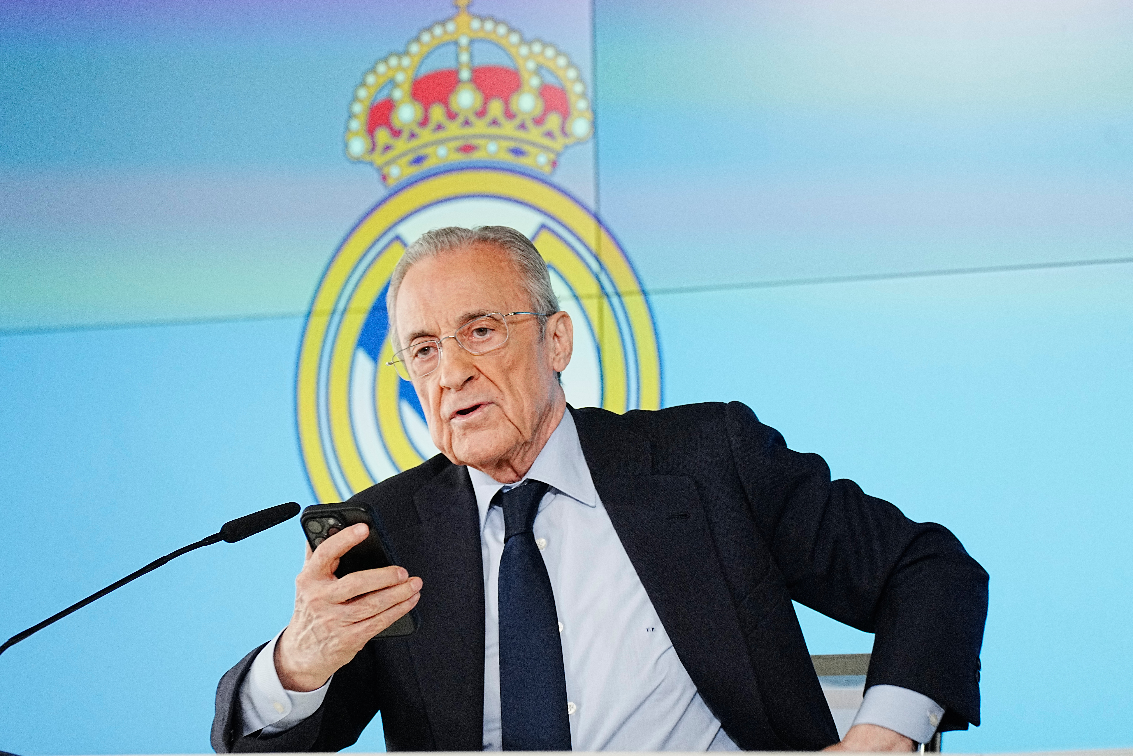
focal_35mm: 168
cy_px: 378
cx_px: 566
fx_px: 5287
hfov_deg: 12.2
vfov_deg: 8.2
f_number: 5.6
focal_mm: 168
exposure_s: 1/160
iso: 2000
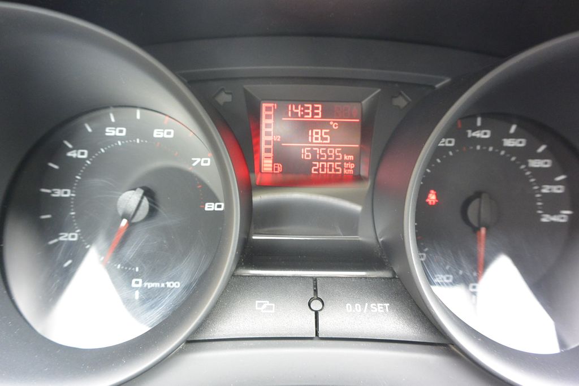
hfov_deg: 67.4
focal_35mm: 27
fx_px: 434
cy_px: 193
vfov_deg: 47.9
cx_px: 290
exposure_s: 1/50
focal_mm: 10
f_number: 3.5
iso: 800
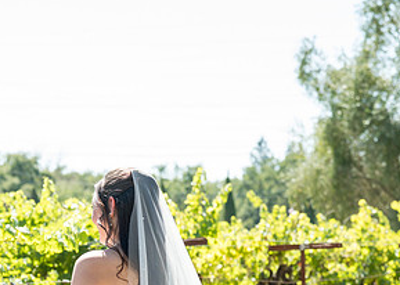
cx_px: -20
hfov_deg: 11.8
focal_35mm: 168
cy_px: 217
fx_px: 1907
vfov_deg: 8.5
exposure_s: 1/500
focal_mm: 67
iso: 200
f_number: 4
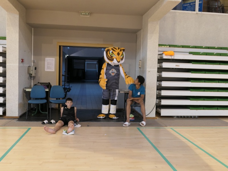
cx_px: 114
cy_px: 86
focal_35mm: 36
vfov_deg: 39.7
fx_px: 237
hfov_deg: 51.4
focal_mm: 12
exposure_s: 1/80
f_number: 2.8
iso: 500
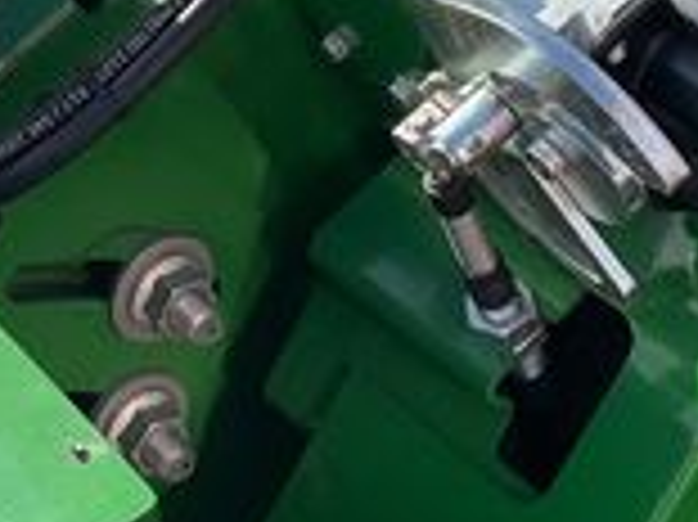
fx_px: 2075
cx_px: 101
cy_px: -50
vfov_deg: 14.0
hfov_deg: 18.8
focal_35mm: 103
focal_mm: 3
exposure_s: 1/1342
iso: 16
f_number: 1.8
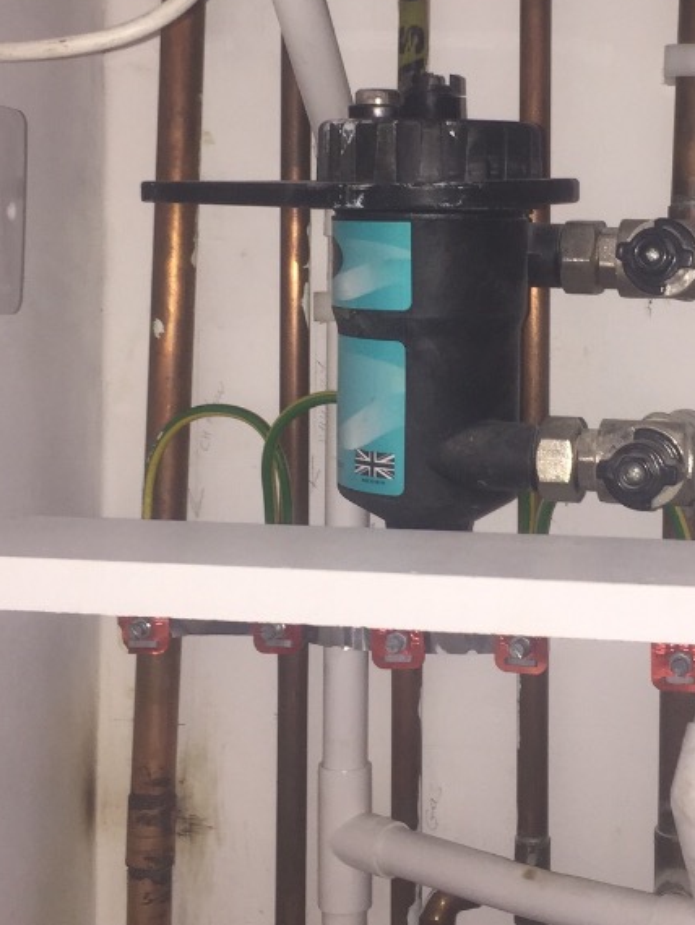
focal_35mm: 61
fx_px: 1632
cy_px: 326
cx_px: 481
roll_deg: -1.5
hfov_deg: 23.9
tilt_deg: -0.4
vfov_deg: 31.5
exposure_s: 1/33
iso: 50
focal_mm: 4.15
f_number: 2.2
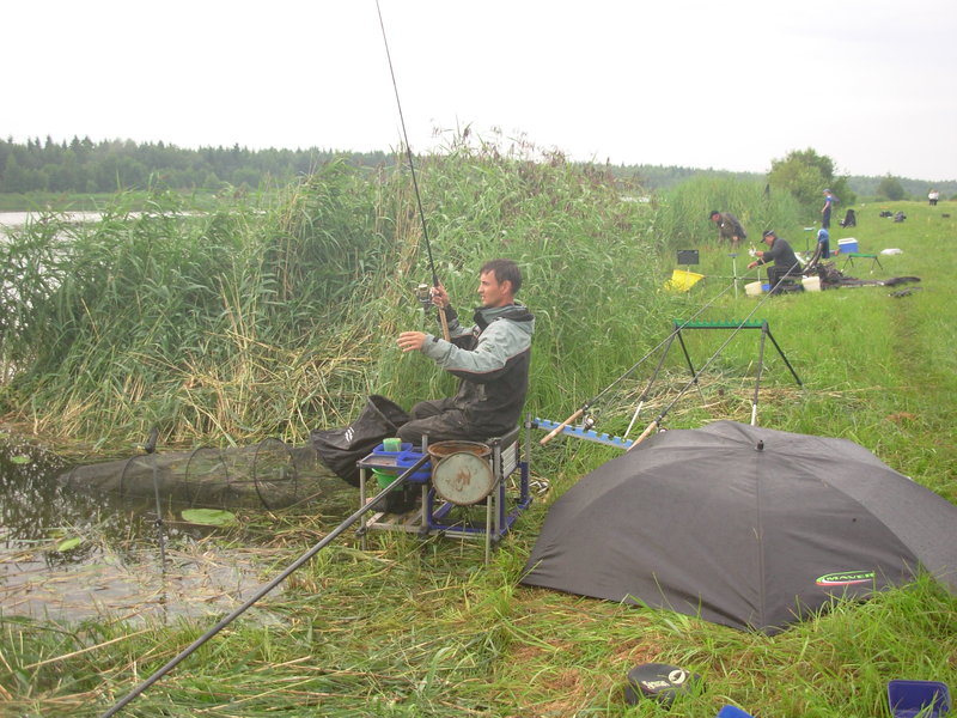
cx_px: 478
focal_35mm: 38
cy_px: 359
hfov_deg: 49.0
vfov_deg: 37.7
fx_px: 1051
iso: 50
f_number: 2.9
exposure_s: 1/148
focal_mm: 6.3
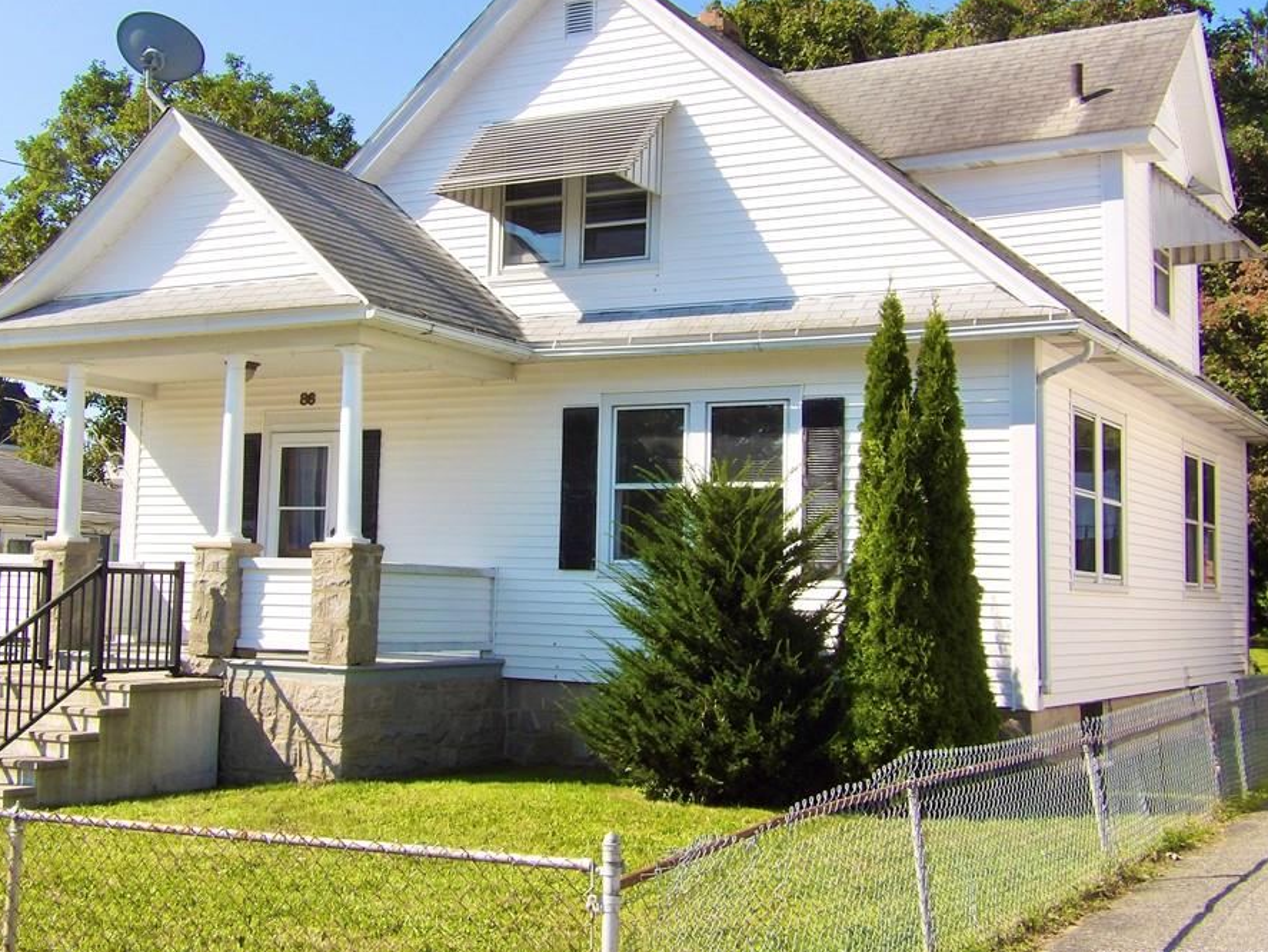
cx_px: 563
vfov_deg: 32.2
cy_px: 423
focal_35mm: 45
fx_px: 1649
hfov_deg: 42.0
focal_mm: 7
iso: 100
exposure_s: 1/235
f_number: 7.4
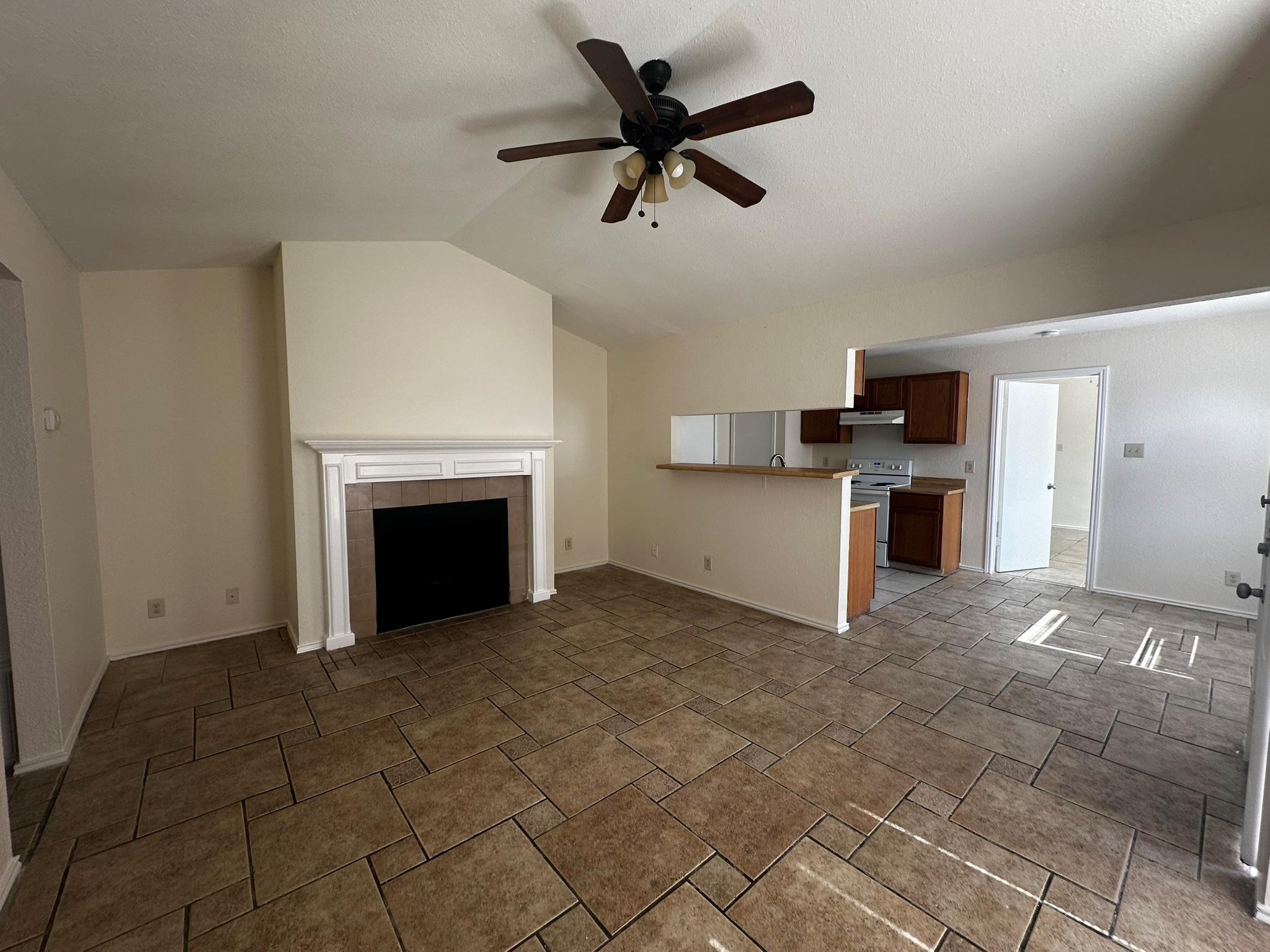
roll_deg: -0.4
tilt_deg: -2.9
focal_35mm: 14
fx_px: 514
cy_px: 476
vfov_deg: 85.7
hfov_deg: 102.1
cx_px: 635
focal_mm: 2.22
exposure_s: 1/99
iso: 64
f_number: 2.2
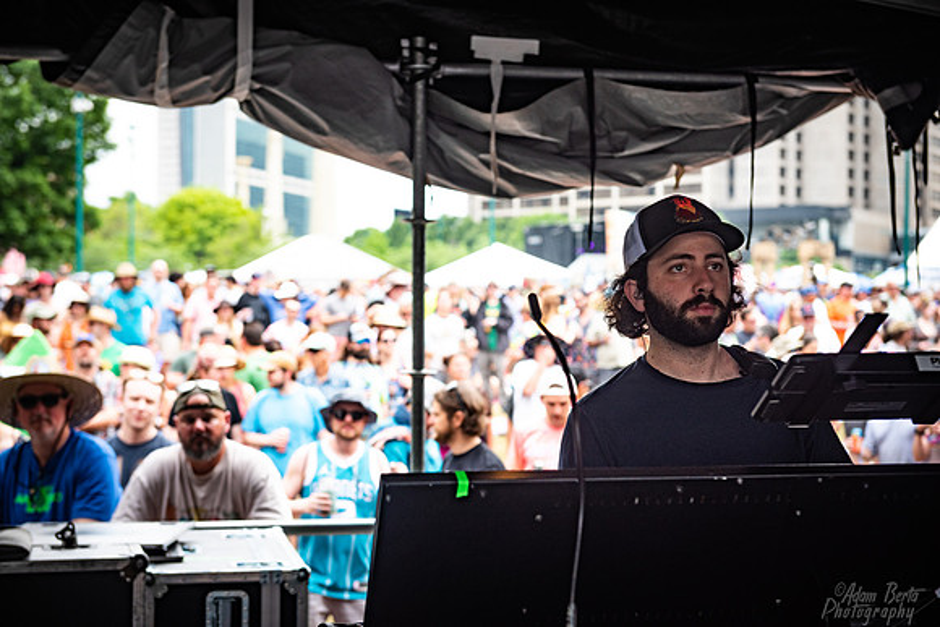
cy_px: 314
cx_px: 470
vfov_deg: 21.9
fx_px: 1619
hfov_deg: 32.4
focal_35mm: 62
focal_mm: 62
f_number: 4.5
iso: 400
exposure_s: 1/200
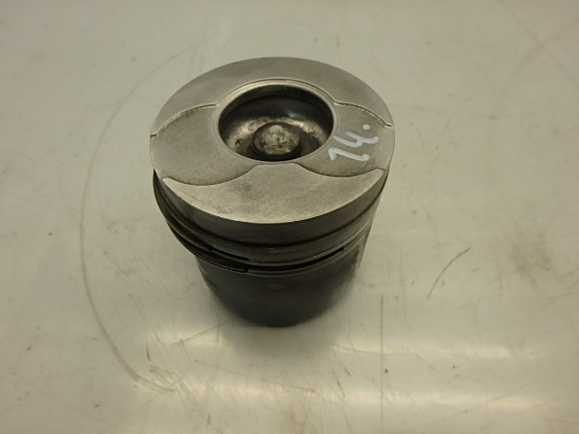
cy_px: 219
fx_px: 368
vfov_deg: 61.1
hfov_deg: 76.4
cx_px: 284
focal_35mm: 22
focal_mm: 3.7
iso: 125
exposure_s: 1/60
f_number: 3.5
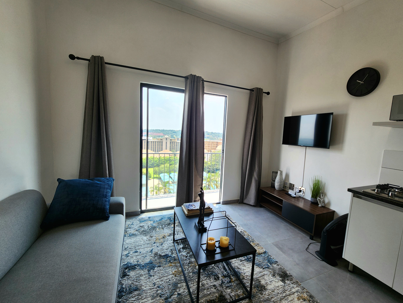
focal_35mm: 14
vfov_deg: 85.7
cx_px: 215
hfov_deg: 101.9
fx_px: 163
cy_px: 154
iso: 50
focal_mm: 2.2
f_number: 2.2
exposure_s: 1/200
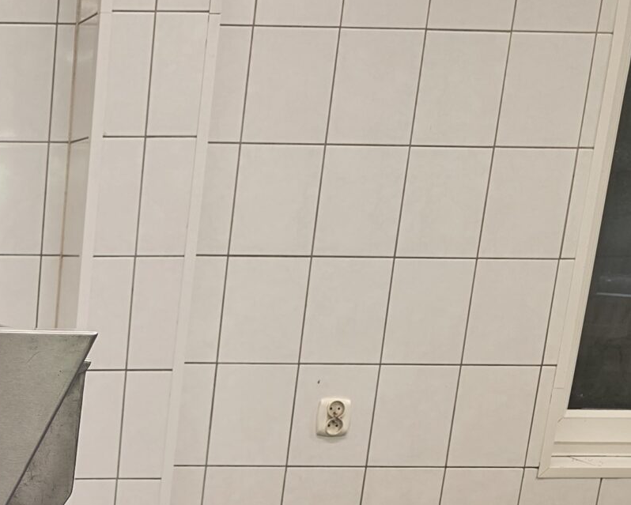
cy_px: 648
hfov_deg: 23.0
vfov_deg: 19.7
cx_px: -227
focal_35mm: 72
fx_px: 1345
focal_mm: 6.3
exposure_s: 1/100
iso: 200
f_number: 1.7
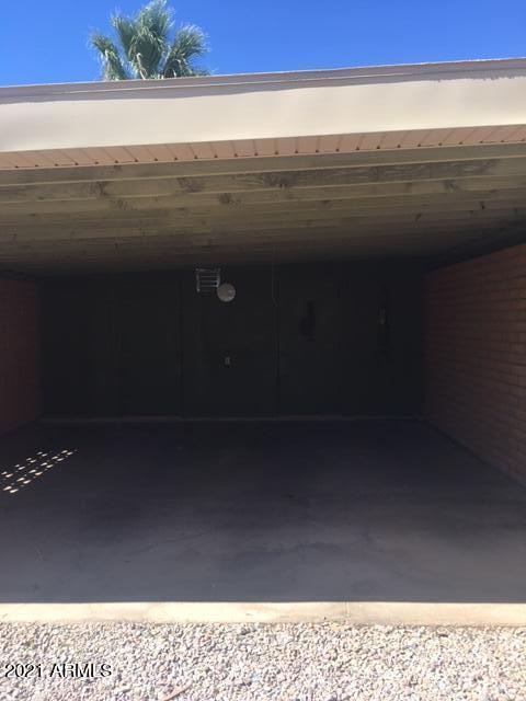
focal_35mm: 29
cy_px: 350
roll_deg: +0.3
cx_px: 263
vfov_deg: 61.7
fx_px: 588
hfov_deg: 48.2
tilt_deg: -0.8
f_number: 2.2
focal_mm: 4.15
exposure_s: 1/596
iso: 25
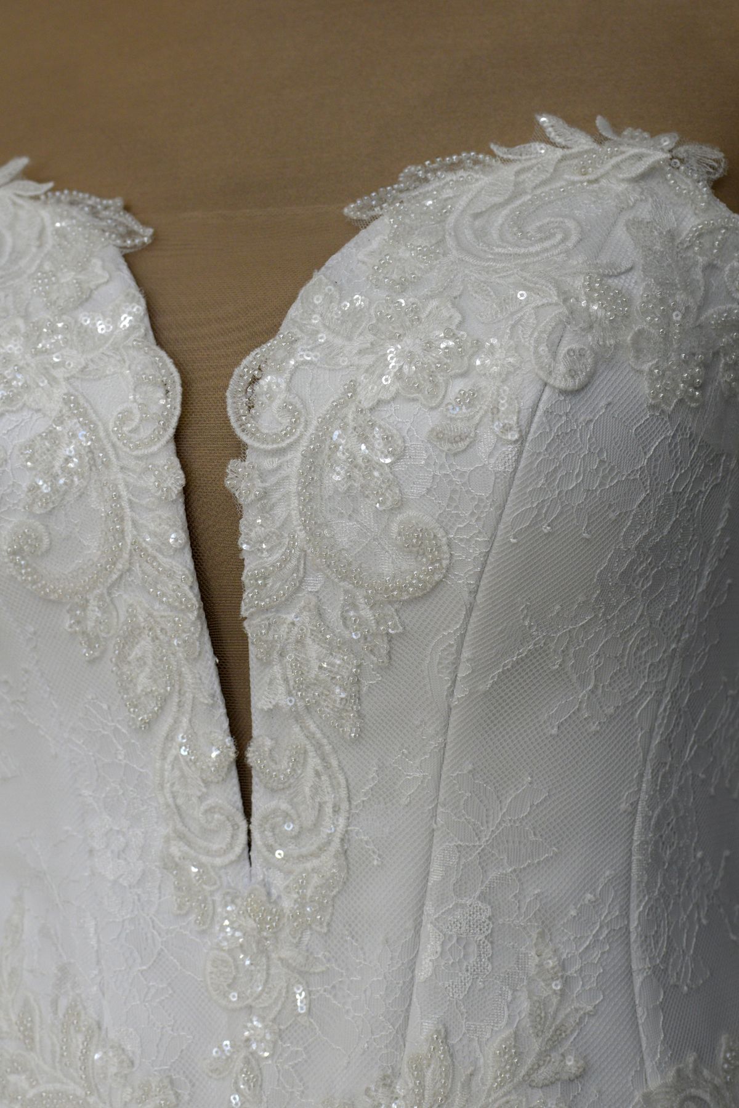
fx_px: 1616
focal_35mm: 52
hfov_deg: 25.8
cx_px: 370
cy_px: 554
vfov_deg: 37.9
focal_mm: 35
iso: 400
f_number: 5.6
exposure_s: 1/125
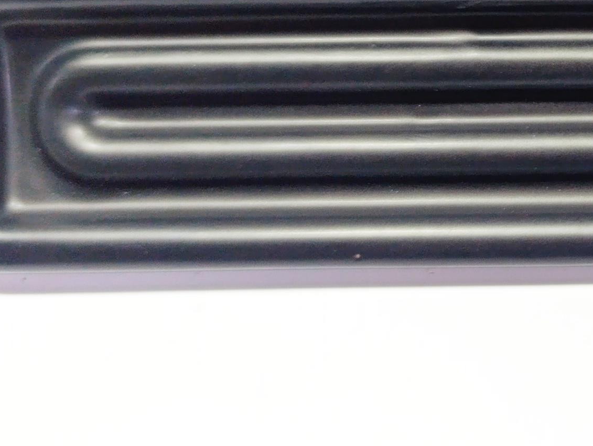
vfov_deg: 17.5
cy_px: 29
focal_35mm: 83
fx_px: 1424
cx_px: 898
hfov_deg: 20.2
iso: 320
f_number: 1.6
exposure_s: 1/100
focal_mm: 6.14
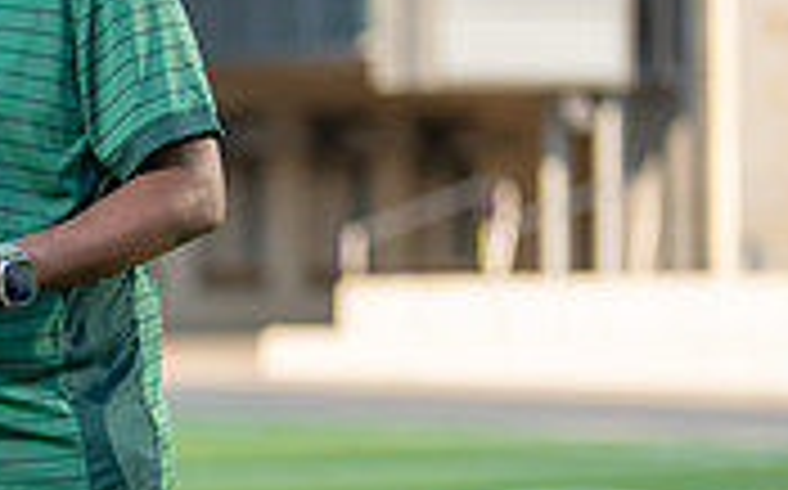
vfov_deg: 6.1
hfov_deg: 9.7
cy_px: 403
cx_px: -149
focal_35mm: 214
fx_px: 4591
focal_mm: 50
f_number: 1.2
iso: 100
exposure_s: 1/3200
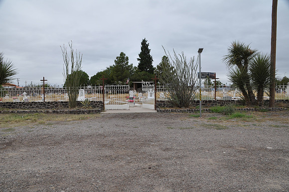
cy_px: 96
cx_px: 144
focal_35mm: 30
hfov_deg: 62.0
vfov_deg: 43.5
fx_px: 240
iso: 200
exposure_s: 1/100
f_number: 10
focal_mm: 20
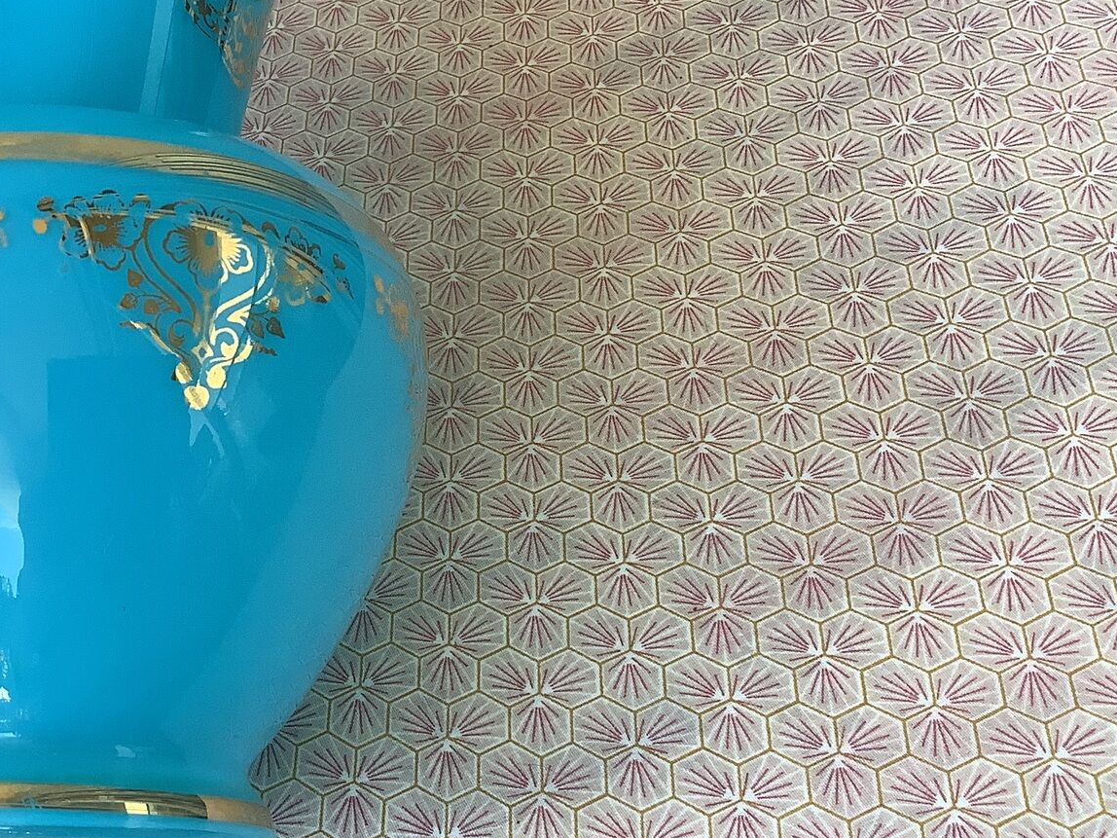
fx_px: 1742
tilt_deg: -41.9
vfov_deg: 26.7
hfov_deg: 34.2
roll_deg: +17.8
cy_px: 225
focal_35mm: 54
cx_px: 180
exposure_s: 1/120
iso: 80
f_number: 2.4
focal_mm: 3.3
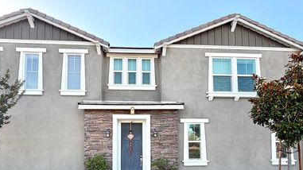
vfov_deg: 51.3
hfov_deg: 86.6
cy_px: 143
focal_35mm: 20
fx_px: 161
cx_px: 143
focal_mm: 2.22
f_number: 2.2
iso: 40
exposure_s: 1/242
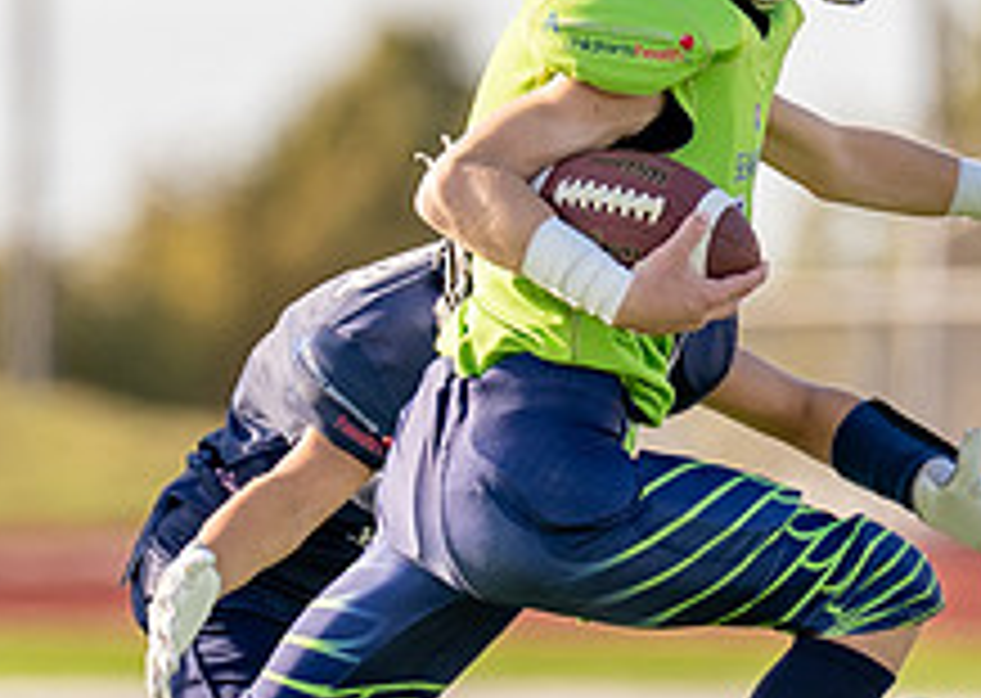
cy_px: 433
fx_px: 35106
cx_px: 205
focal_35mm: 1262
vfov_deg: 1.1
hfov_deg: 1.6
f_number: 2.8
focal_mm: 200
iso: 100
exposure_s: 1/1000
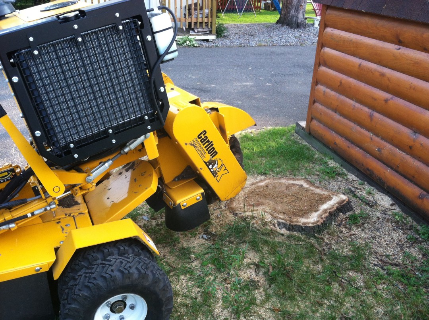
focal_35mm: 35
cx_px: 214
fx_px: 433
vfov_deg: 40.6
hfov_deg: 52.7
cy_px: 160
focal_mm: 3.85
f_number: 2.8
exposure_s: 1/120
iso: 100
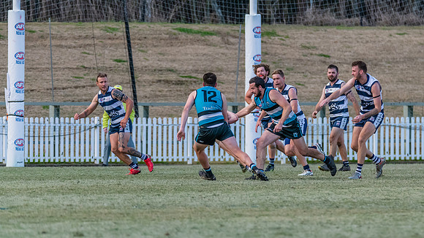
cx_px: 277
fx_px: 5720
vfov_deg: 2.4
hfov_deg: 4.2
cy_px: 103
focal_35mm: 509
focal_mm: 350
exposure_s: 1/2000
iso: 2200
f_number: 6
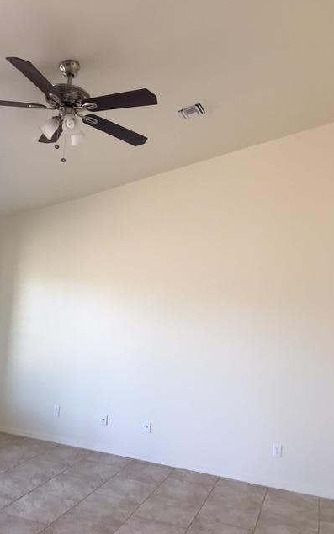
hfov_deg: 40.5
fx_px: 451
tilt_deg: +3.5
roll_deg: -4.3
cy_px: 266
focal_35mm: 31
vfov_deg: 61.2
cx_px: 140
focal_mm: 4.15
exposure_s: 1/40
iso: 32
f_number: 2.2
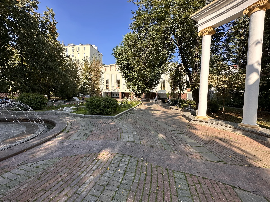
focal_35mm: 14
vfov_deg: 85.7
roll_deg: -1.9
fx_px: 109
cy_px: 101
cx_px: 135
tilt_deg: -2.7
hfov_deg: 102.1
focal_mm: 2.22
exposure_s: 1/716
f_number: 2.2
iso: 40
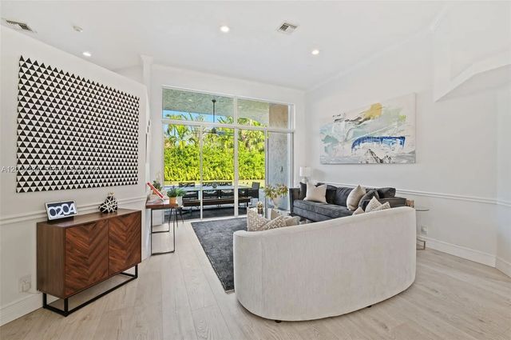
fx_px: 227
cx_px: 256
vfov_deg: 73.6
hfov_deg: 96.8
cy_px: 170
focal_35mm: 16
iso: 200
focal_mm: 16
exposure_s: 1/10
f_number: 8
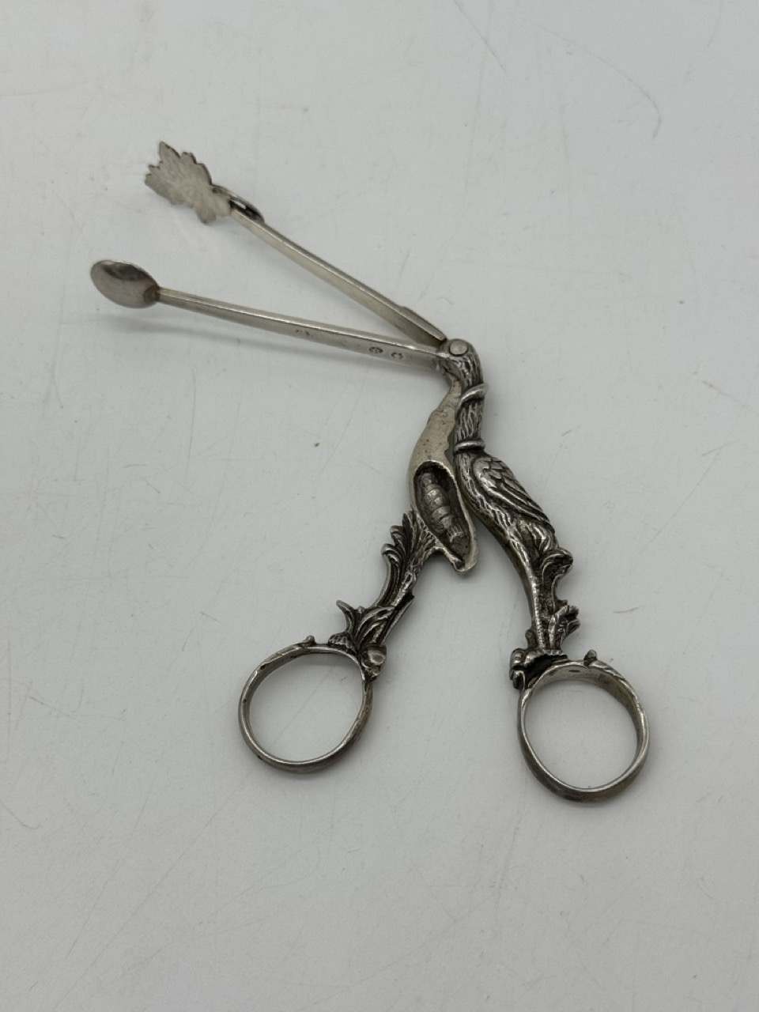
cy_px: 506
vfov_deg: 39.7
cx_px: 380
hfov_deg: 30.3
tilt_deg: -61.7
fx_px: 1403
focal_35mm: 48
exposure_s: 1/900
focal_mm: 6.76
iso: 64
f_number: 1.78
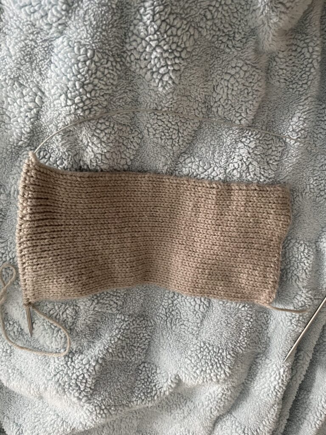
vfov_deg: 67.3
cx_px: 163
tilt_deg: -70.3
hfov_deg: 53.1
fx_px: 326
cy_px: 218
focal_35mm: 26
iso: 500
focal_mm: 4.2
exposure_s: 1/40
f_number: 1.6
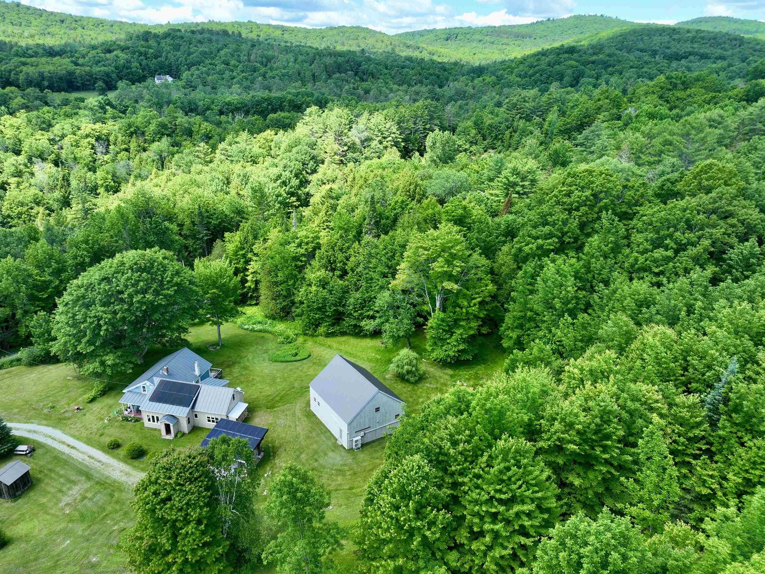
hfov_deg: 69.4
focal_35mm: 25
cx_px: 375
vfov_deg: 54.9
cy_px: 288
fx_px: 552
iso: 240
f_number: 2.8
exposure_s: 1/1250
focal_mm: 12.29
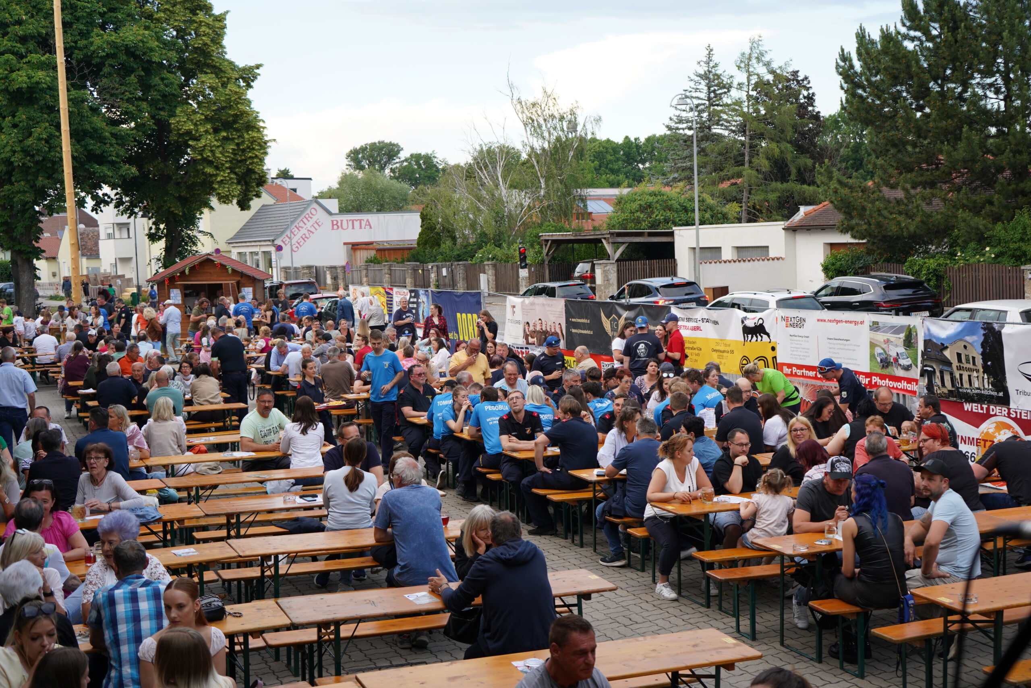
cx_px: 516
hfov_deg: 46.4
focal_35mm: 42
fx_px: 1203
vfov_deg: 31.9
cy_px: 344
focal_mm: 42
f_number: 4.5
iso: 250
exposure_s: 1/160
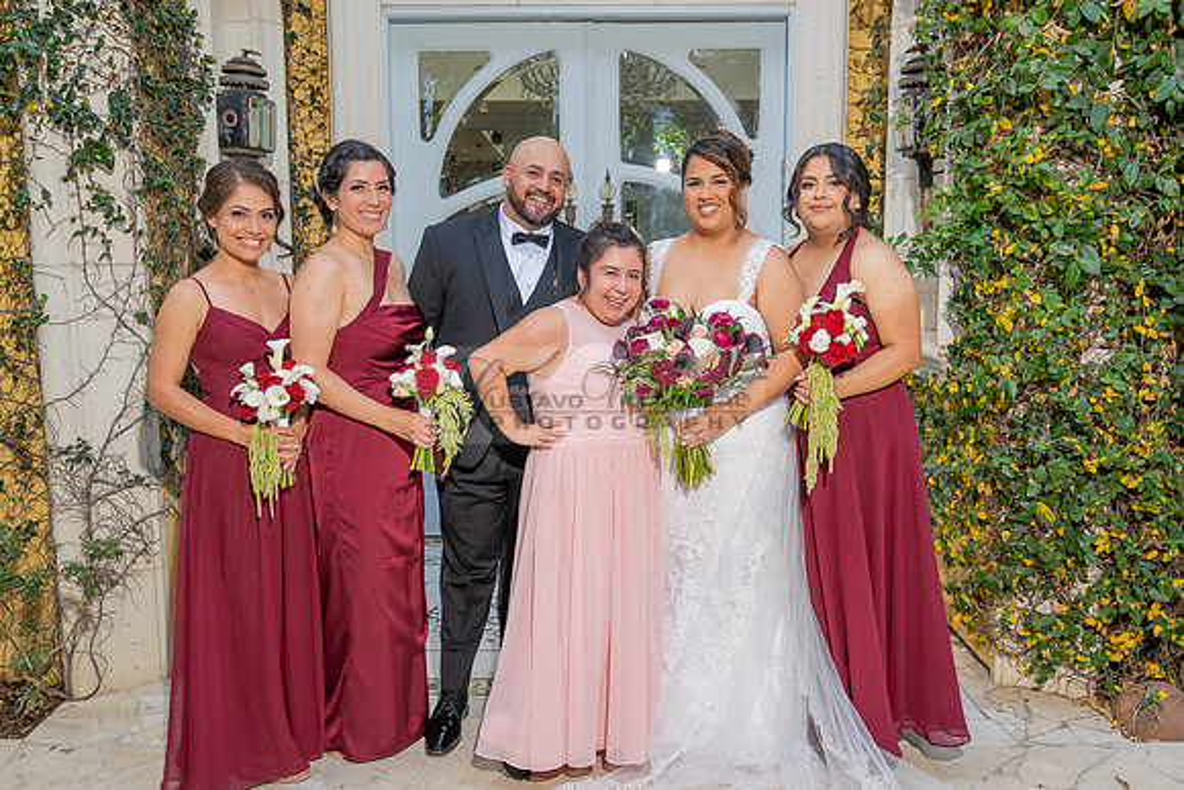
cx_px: 603
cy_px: 395
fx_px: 1036
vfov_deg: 41.7
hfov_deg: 59.5
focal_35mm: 32
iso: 200
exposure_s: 1/200
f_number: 4
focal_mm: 30.5
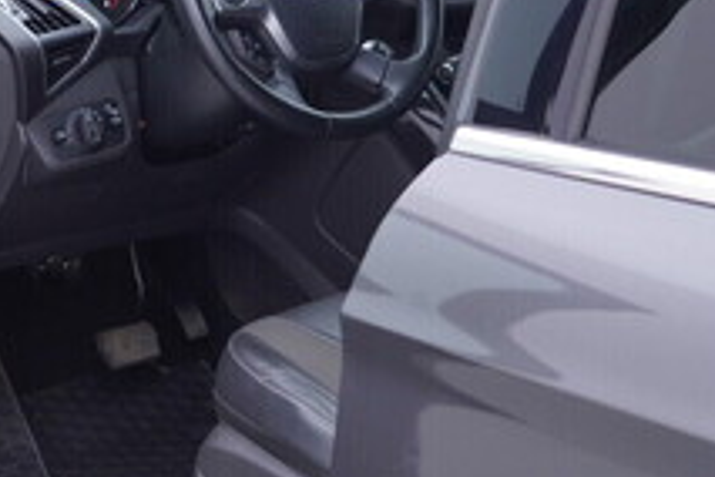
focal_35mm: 93
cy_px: 197
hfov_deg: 20.9
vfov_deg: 14.7
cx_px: -54
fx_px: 1847
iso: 125
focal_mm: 24
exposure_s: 1/40
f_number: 3.2
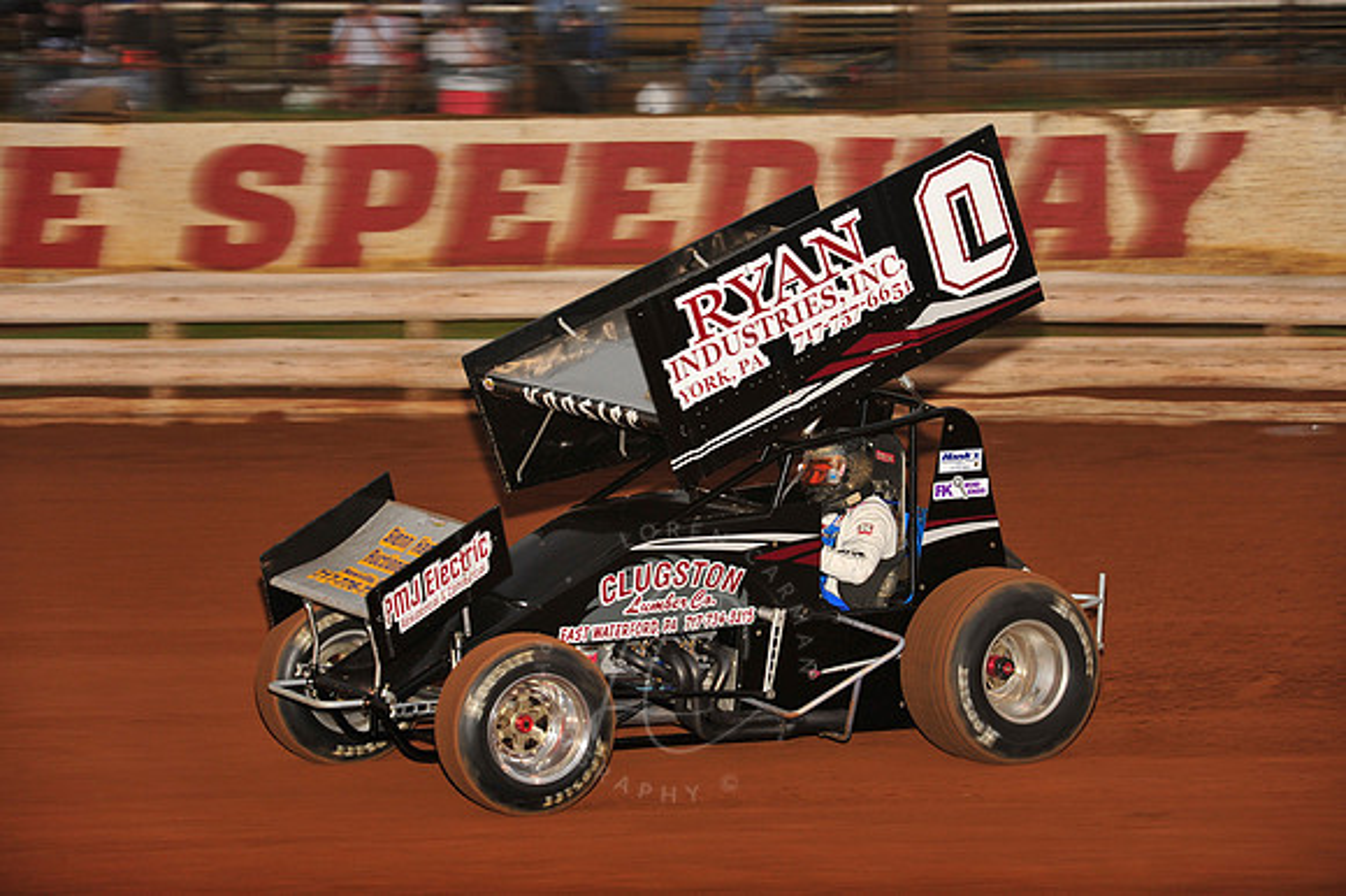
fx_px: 4671
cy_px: 448
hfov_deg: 16.4
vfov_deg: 11.0
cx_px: 673
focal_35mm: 125
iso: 800
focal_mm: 125
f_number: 6.3
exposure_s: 1/320
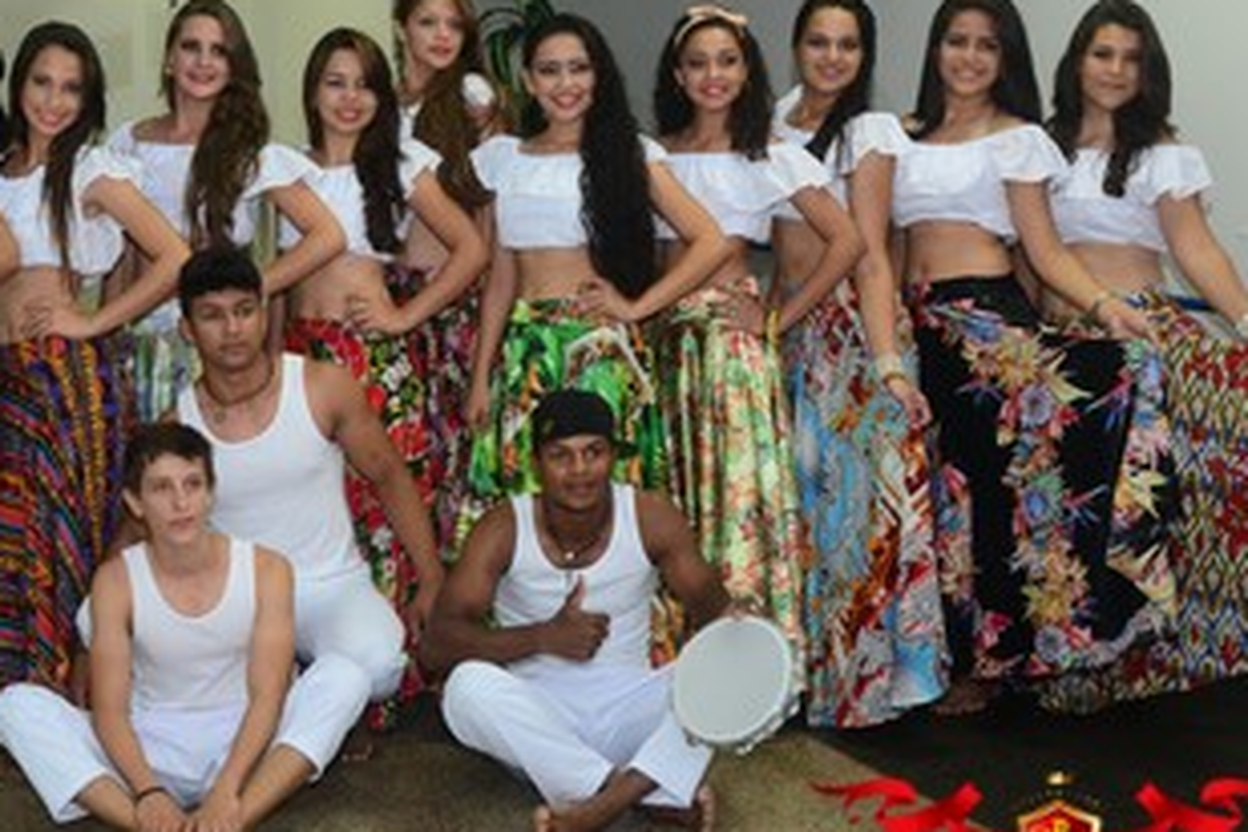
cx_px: 452
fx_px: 2348
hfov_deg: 29.6
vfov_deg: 20.1
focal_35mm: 68
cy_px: 428
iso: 1600
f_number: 4
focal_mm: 31
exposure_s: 1/160
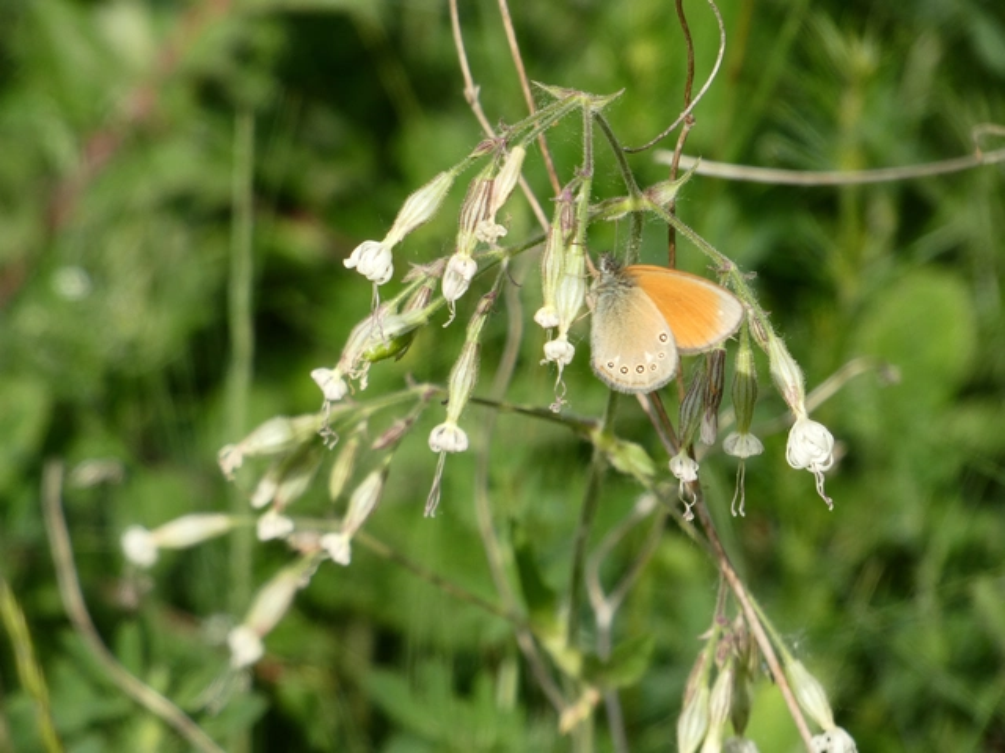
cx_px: 502
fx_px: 20817
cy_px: 376
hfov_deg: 2.8
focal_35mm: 717
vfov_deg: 2.1
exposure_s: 1/320
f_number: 5.6
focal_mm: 128.4
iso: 100
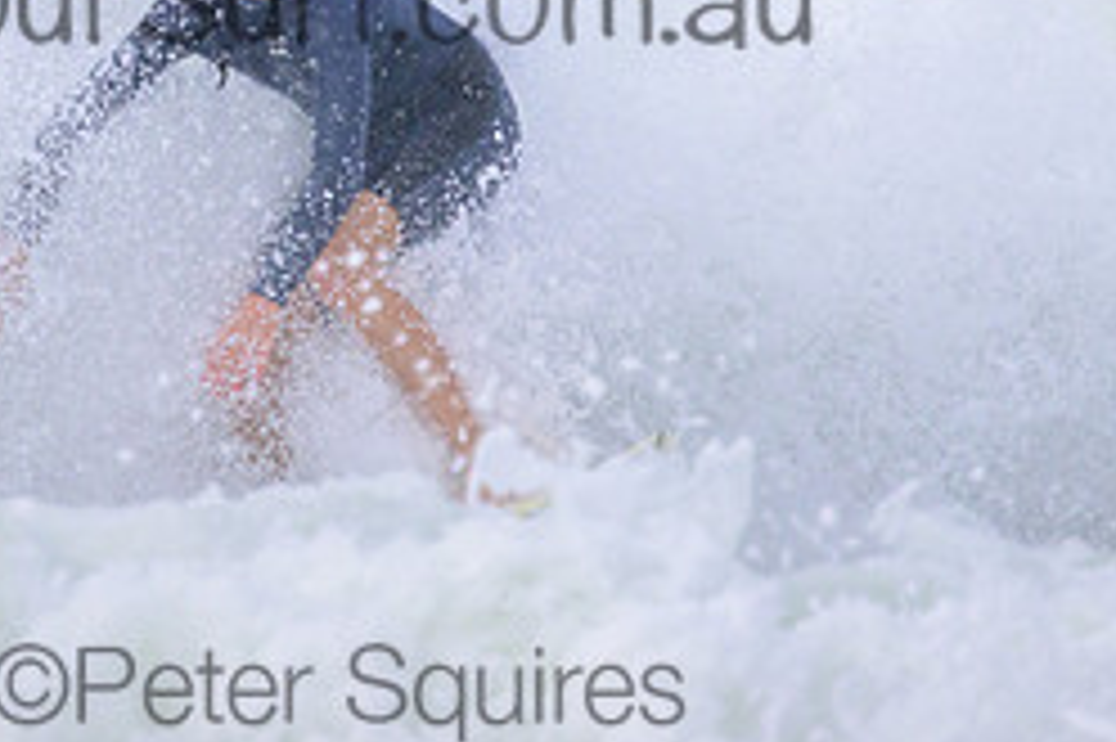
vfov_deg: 0.7
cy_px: -61
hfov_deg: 1.1
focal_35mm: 1873
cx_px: 338
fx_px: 58022
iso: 1400
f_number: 11
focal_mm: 800
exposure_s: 1/2000
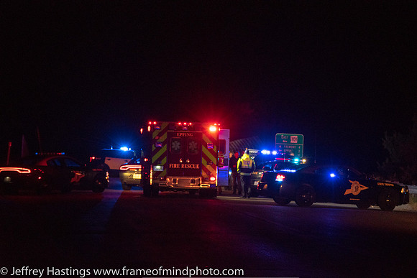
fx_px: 2016
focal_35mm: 174
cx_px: 208
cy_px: 139
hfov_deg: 11.8
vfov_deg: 7.9
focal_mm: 116
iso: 2000
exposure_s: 1/320
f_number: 4.5
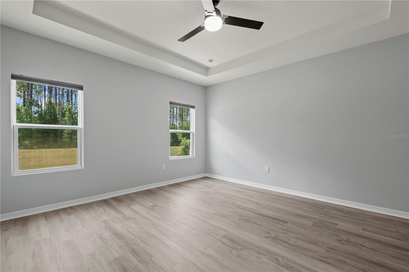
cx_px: 204
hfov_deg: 100.4
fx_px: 170
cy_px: 136
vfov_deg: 77.3
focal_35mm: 15
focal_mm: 10
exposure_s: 1/1.67
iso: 200
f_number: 8
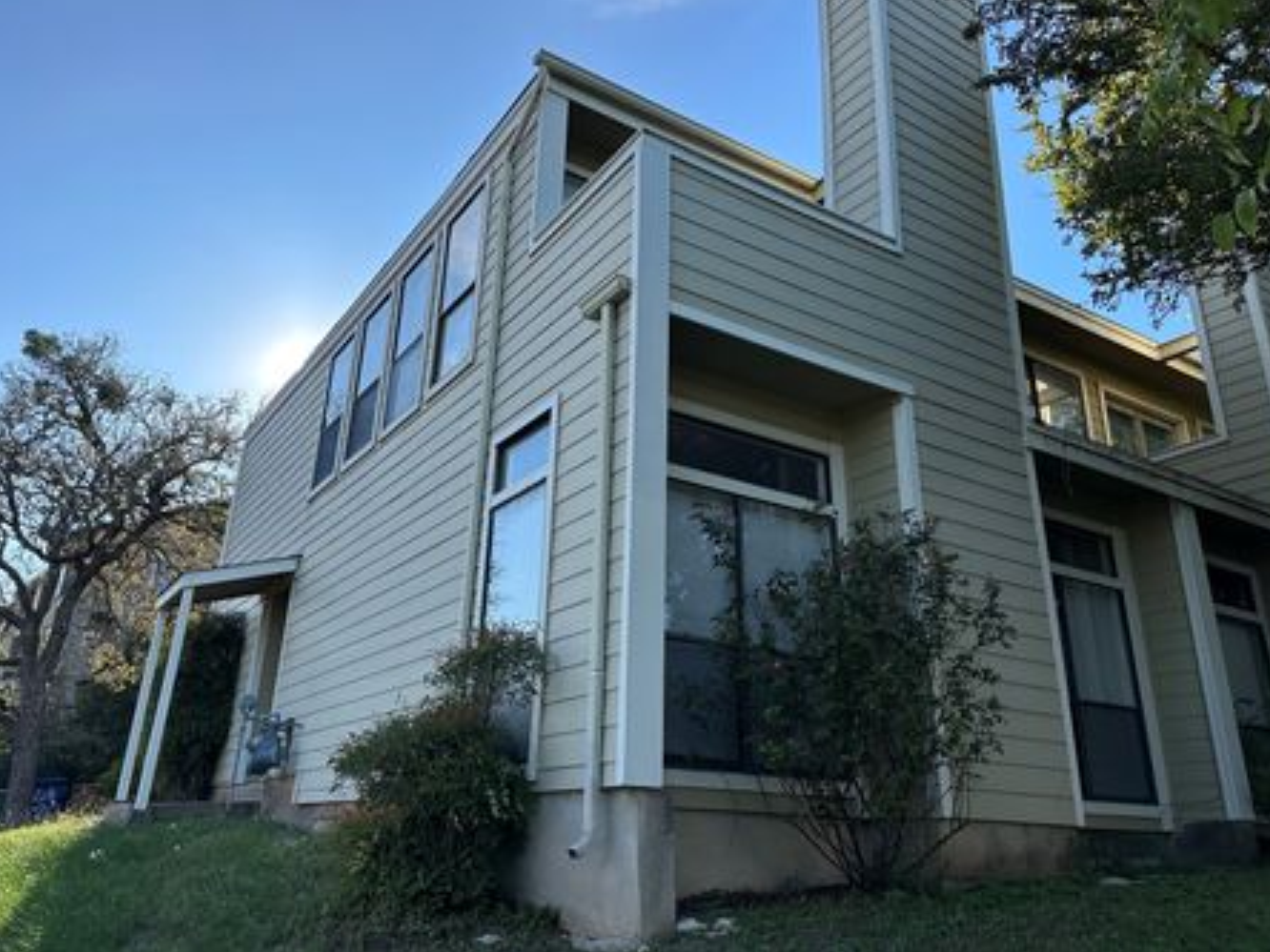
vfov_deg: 51.2
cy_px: 422
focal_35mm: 27
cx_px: 644
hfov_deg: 65.3
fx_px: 991
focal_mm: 6.86
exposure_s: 1/3058
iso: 80
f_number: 1.78
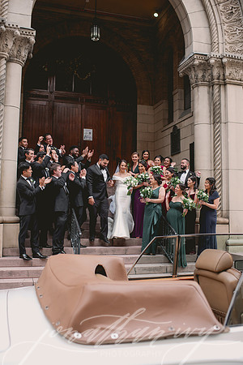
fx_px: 354
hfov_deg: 37.9
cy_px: 182
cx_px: 122
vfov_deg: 54.4
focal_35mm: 35
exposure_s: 1/1250
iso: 400
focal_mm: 35
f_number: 3.2
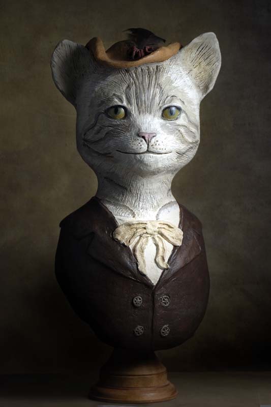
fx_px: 1457
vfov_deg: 15.9
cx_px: 136
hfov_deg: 10.6
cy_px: 204
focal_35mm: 129
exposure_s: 1/60
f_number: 11
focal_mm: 86
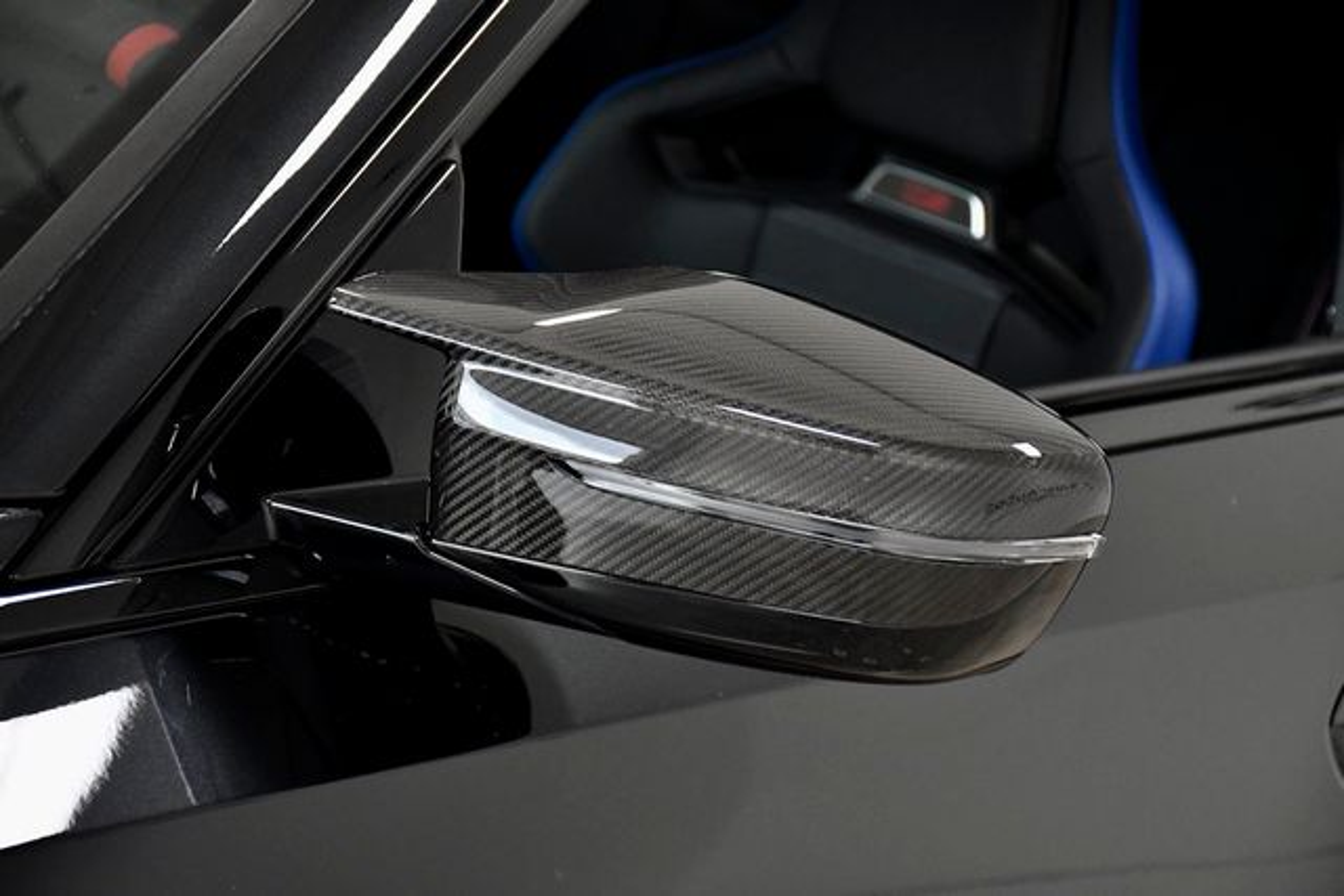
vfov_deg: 12.2
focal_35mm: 112
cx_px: 672
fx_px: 4182
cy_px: 448
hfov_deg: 18.3
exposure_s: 1/400
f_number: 5.6
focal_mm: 75
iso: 2500
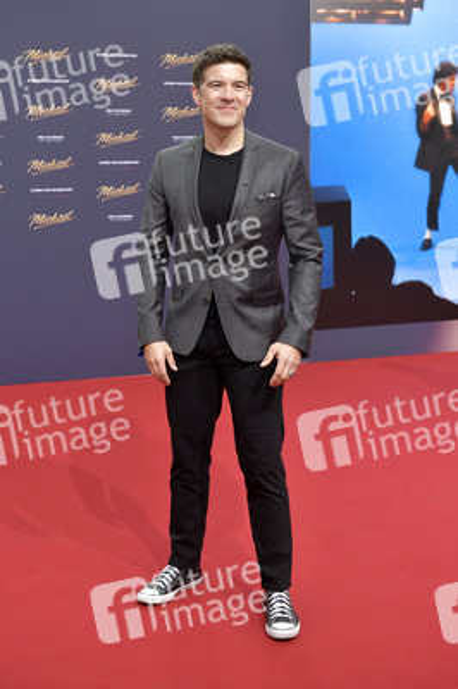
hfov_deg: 25.9
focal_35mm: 52
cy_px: 344
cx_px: 229
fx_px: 994
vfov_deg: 38.2
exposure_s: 1/250
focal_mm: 52
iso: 400
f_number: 5.6
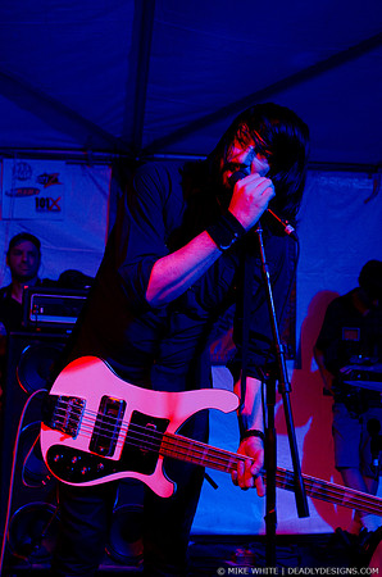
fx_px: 839
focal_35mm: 52
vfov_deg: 37.9
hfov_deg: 25.6
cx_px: 191
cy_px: 288
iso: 1250
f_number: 2.8
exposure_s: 1/160
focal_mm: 35
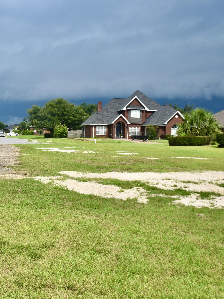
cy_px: 150
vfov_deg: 47.9
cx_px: 12
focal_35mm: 39
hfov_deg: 34.3
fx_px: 336
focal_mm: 18
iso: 200
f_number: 10
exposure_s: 1/400
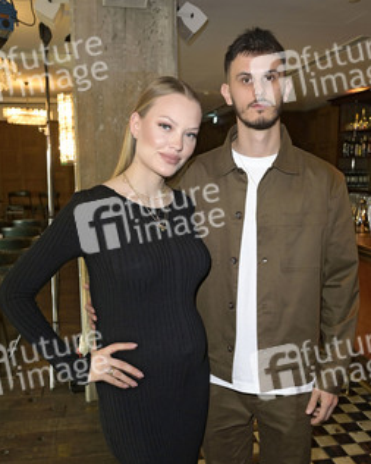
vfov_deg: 55.0
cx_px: 192
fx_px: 439
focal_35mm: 32
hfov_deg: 45.8
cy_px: 292
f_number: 5
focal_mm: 27
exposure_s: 1/80
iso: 2500
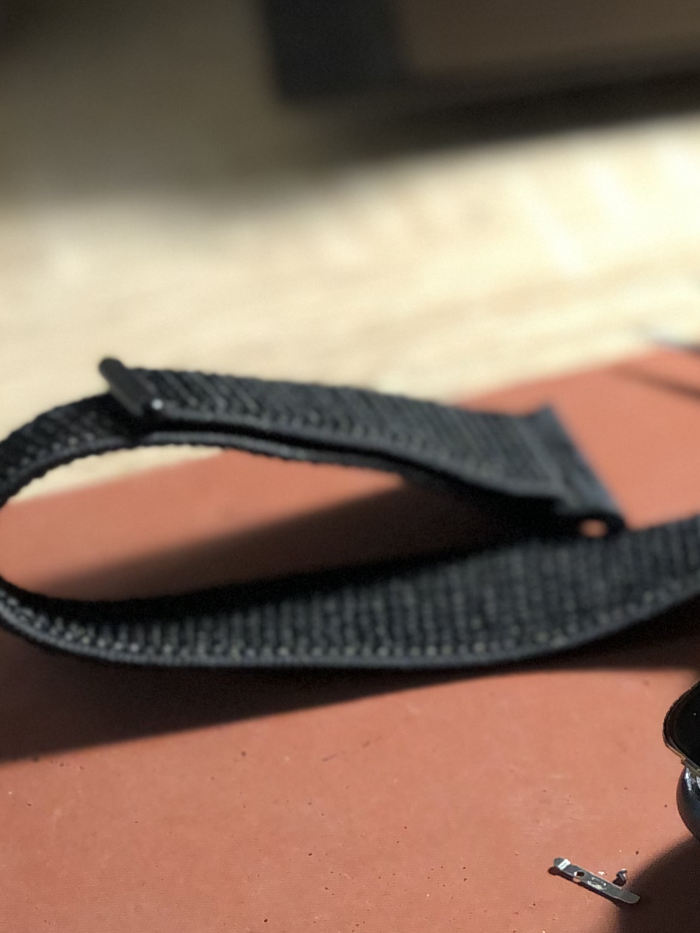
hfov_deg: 10.8
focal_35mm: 134
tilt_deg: -35.8
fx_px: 3614
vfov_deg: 14.7
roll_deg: +2.1
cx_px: 893
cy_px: 550
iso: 100
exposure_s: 1/33
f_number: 2.4
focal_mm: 6
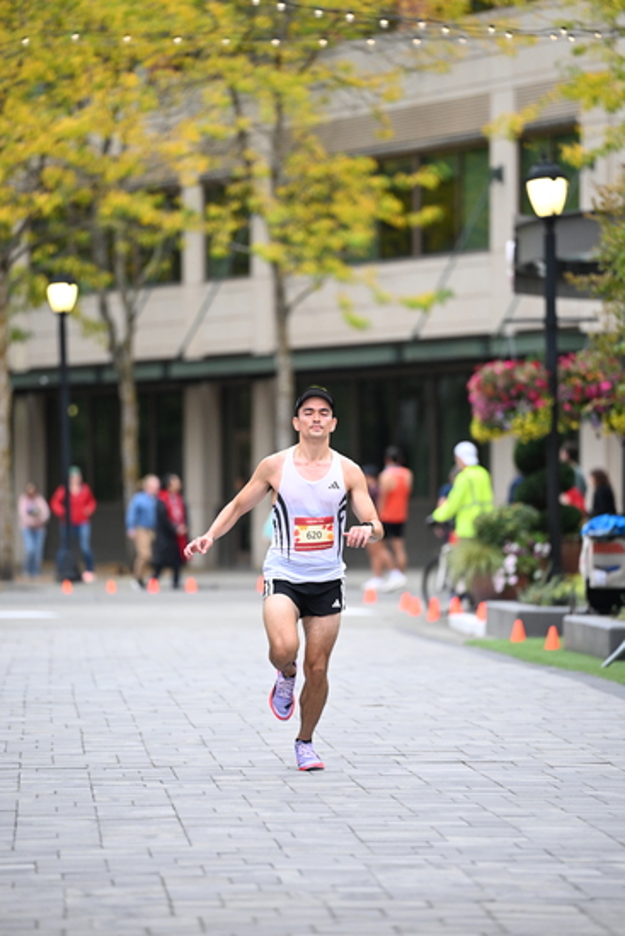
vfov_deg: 10.3
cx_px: 312
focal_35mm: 200
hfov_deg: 6.9
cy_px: 468
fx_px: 5205
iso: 1600
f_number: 2.8
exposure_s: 1/800
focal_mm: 200
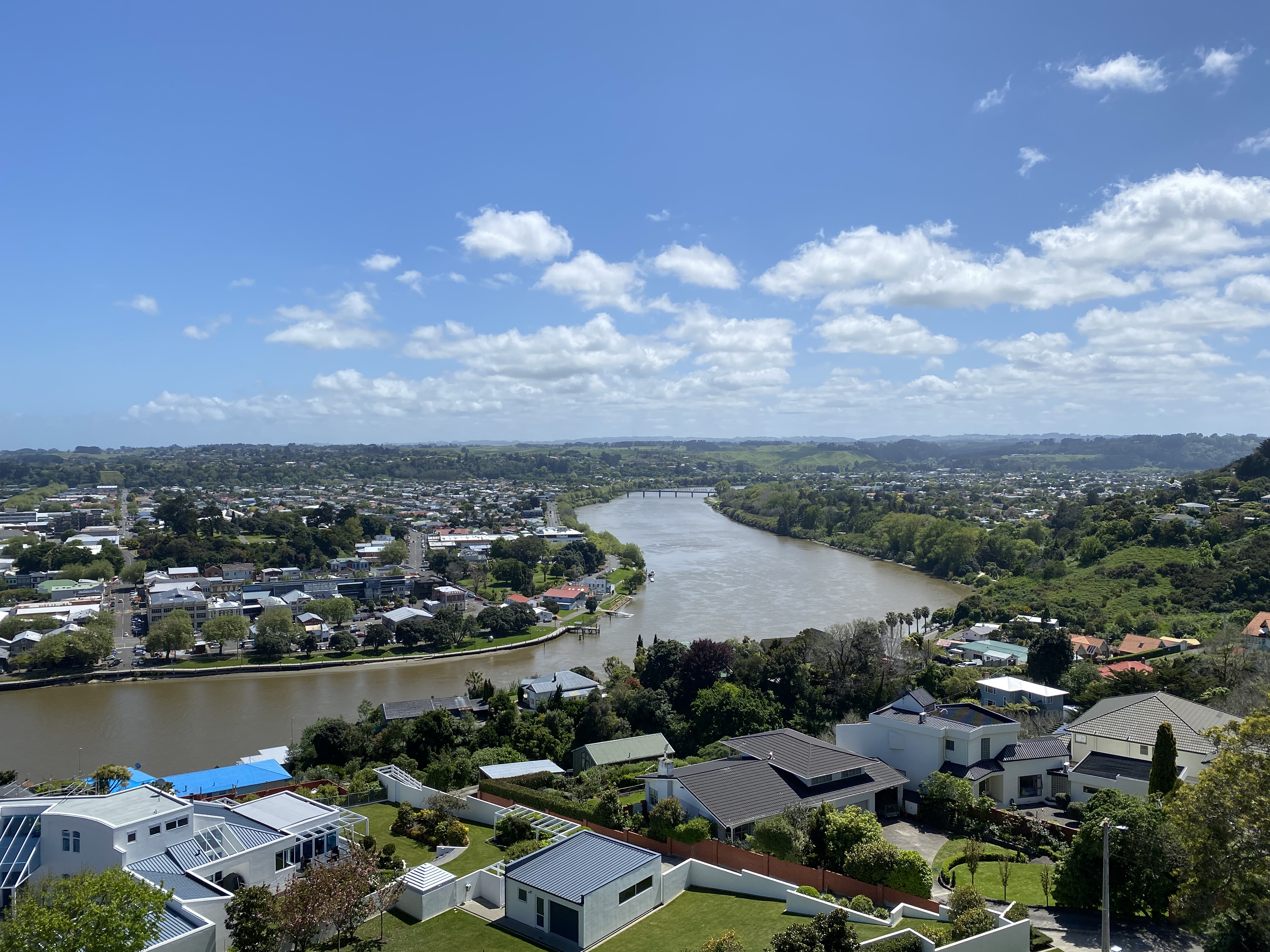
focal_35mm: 26
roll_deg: -0.2
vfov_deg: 53.1
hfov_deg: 67.3
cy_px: 476
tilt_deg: -1.7
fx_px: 954
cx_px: 635
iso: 32
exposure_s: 1/4808
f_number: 1.8
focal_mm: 4.25
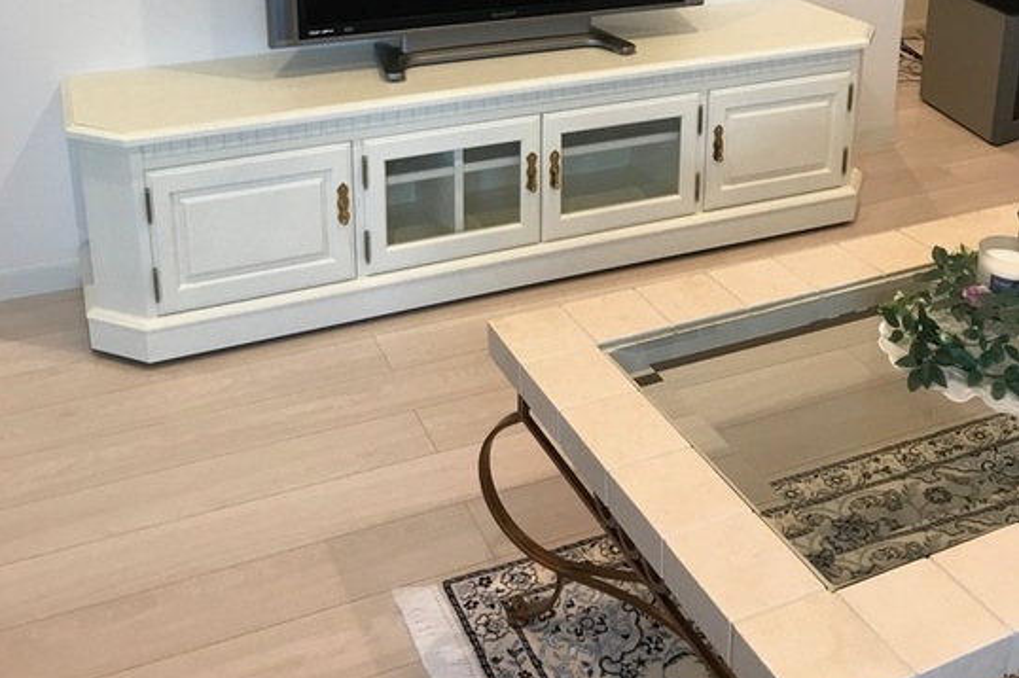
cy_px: 45
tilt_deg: -14.2
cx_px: 510
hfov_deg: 49.6
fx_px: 1103
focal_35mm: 39
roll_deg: +1.9
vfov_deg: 32.2
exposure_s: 1/17
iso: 40
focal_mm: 3.99
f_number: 1.8
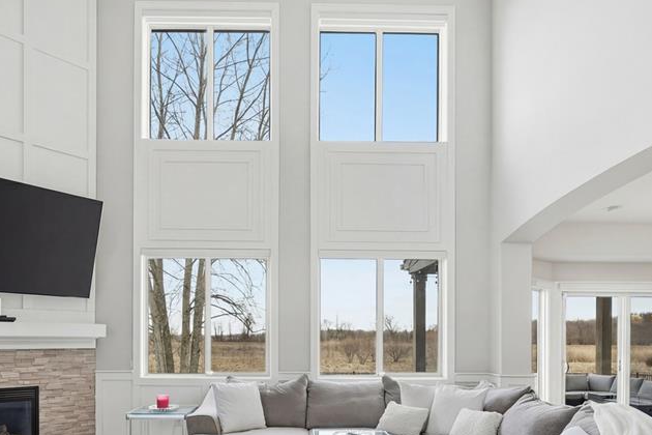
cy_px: 345
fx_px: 471
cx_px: 295
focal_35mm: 26
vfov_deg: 47.0
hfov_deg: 69.2
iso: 250
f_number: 8
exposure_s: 1/400
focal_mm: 16
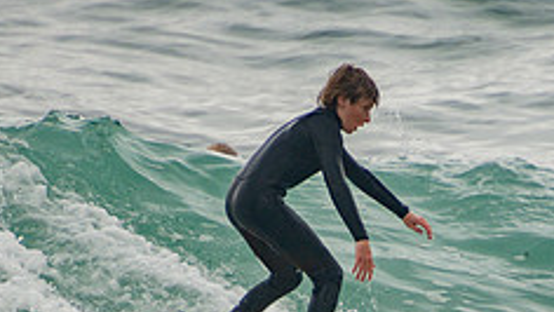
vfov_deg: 0.8
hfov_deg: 1.4
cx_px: 437
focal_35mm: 1542
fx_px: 22662
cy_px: 438
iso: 250
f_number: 5.6
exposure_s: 1/1250
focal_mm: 400
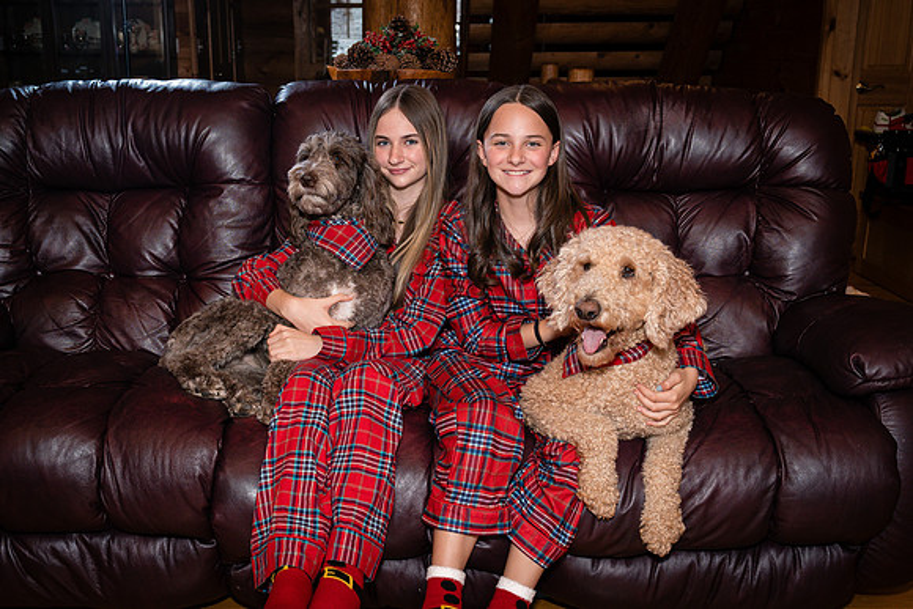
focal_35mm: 43
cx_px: 428
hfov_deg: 45.6
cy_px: 364
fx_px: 1086
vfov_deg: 31.2
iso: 500
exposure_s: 1/160
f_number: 5
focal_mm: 32
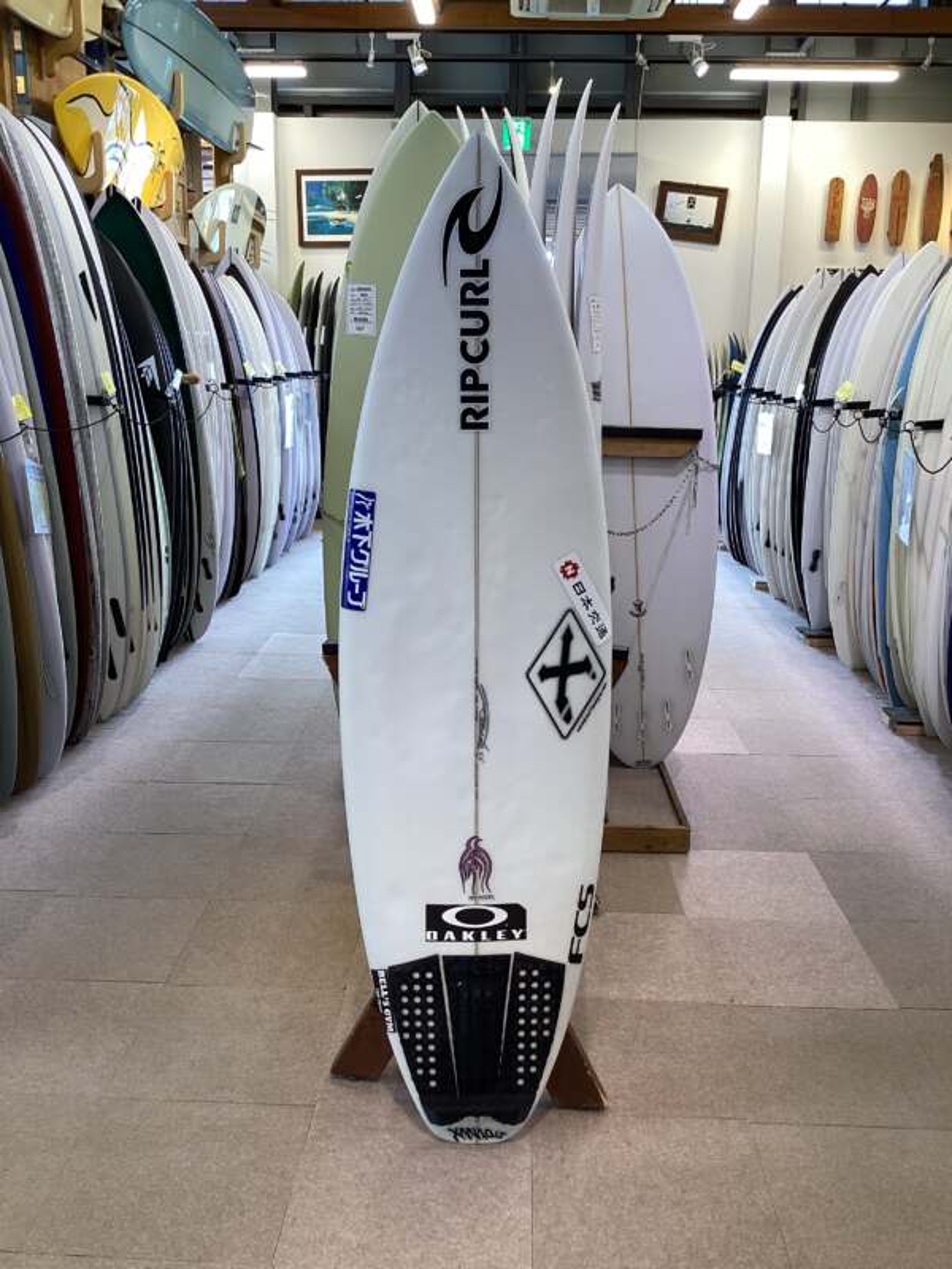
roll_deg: -0.5
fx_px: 1137
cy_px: 634
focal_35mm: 31
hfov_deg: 45.4
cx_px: 476
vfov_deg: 58.4
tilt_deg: -14.3
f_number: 2.4
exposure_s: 1/50
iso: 64
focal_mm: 3.3
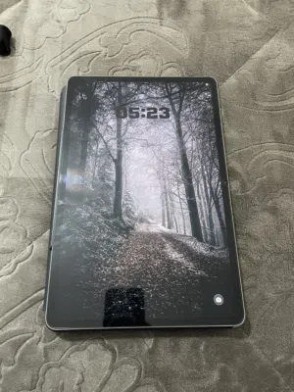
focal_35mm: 26
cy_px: 196
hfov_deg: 53.1
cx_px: 147
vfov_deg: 67.3
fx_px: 294
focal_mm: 4.2
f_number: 1.6
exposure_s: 1/33
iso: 500
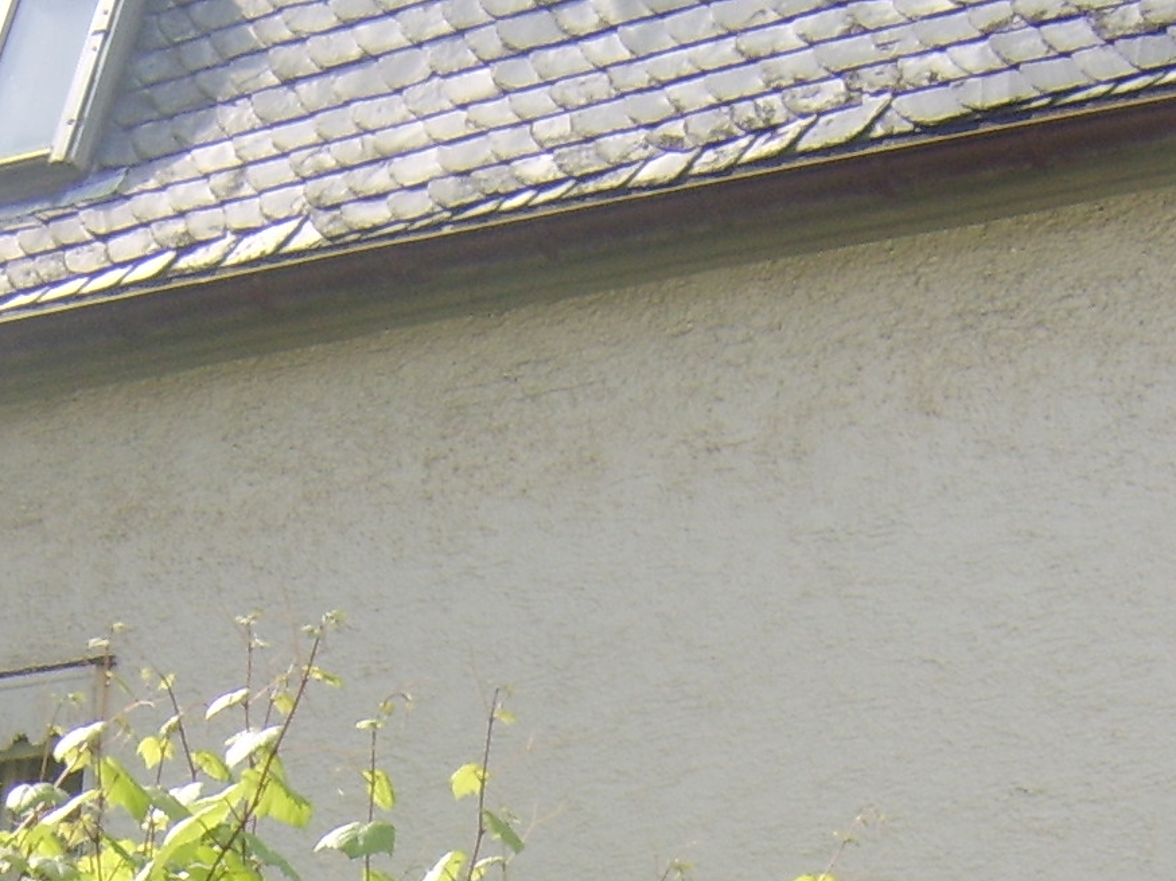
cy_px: 1227
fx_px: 3702
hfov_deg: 18.0
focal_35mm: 109
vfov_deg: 13.0
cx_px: 462
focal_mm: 8.13
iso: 71
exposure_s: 1/136
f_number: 6.7
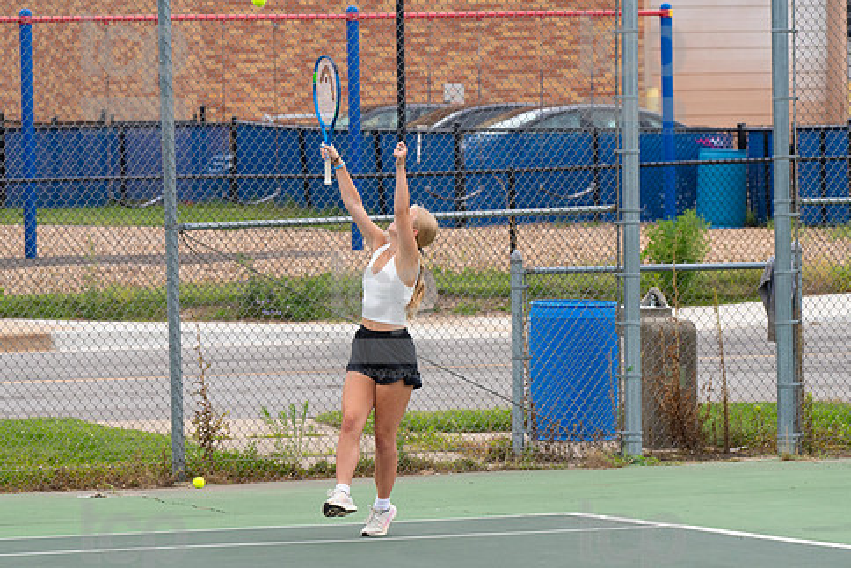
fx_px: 5722
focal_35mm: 242
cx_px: 383
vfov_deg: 5.7
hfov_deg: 8.5
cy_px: 317
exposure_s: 1/1250
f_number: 5.6
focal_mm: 135
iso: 400
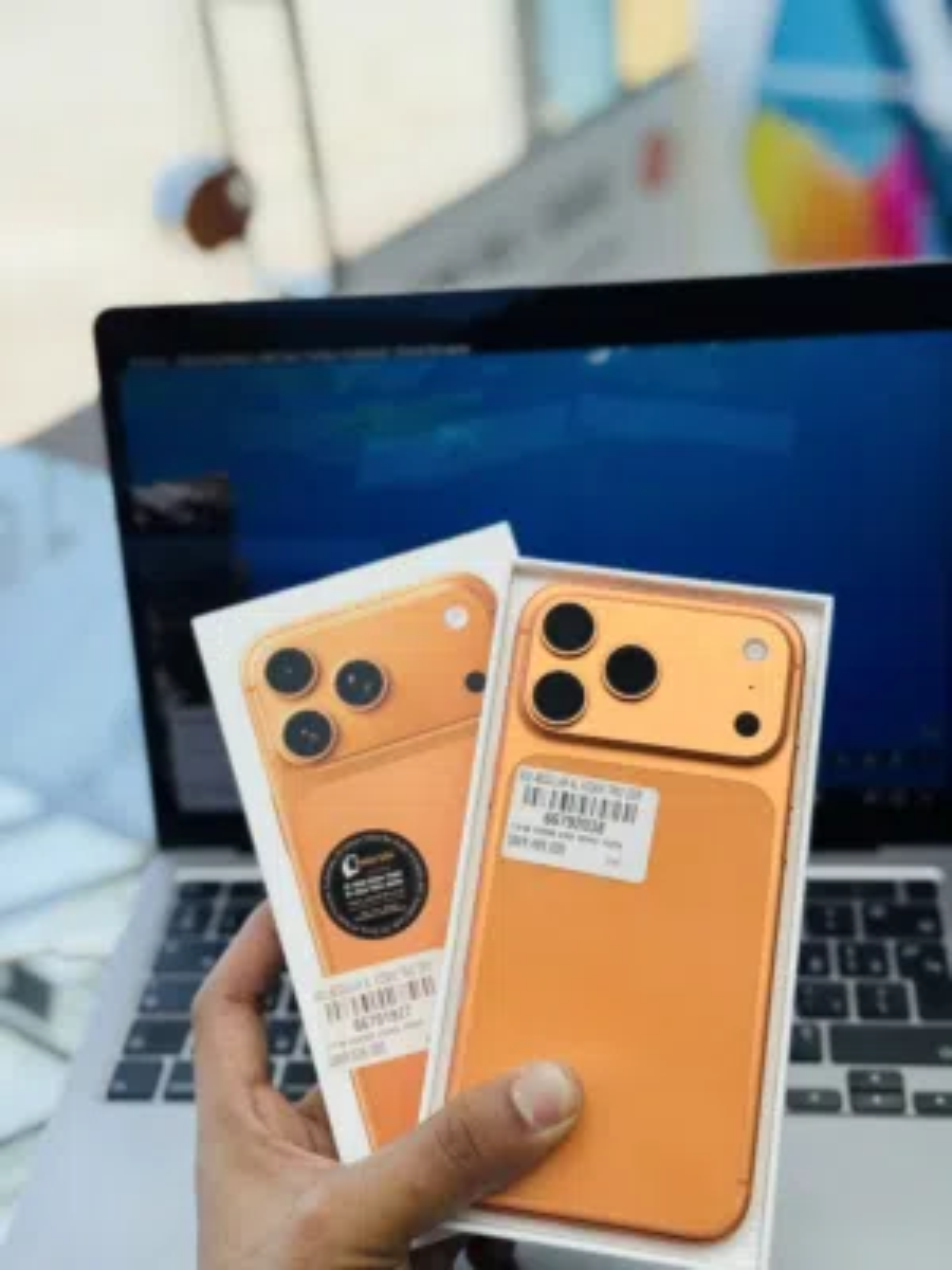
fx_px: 1760
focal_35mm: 48
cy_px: 635
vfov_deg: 39.7
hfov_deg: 30.3
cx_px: 476
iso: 64
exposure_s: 1/1193
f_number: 1.78
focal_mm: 6.76
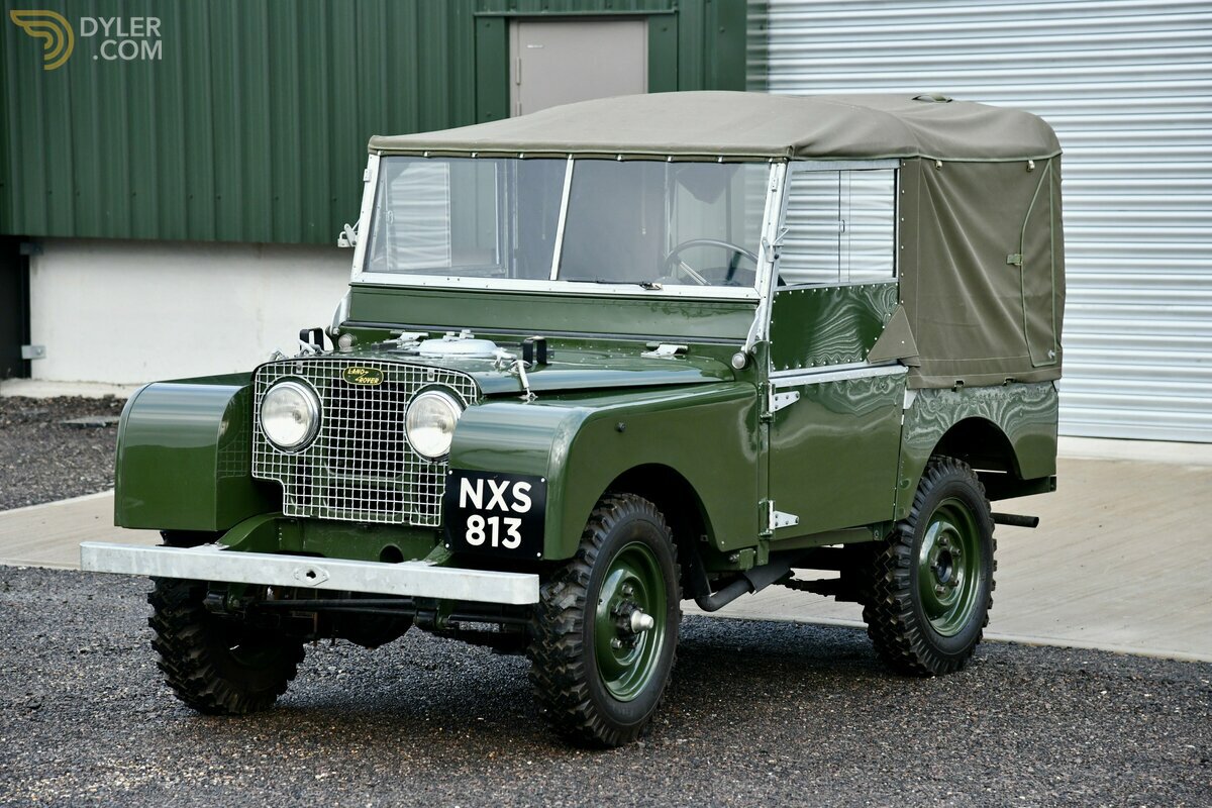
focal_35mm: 120
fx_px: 4040
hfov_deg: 17.1
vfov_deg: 11.4
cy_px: 404
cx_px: 606
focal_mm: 120
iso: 1250
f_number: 5.6
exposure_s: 1/800
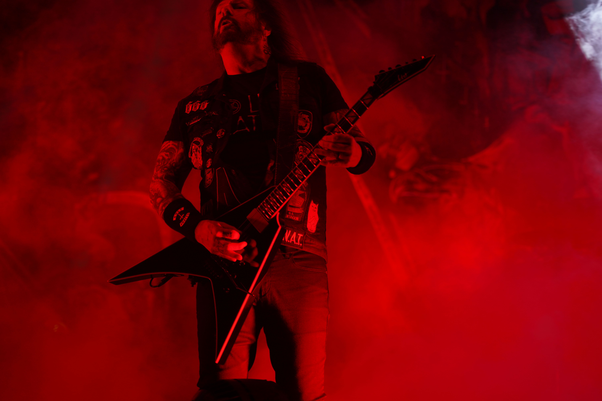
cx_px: 301
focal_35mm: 105
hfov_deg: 19.5
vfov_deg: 13.0
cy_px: 200
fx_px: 1756
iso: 200
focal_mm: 105
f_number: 4
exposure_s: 1/125
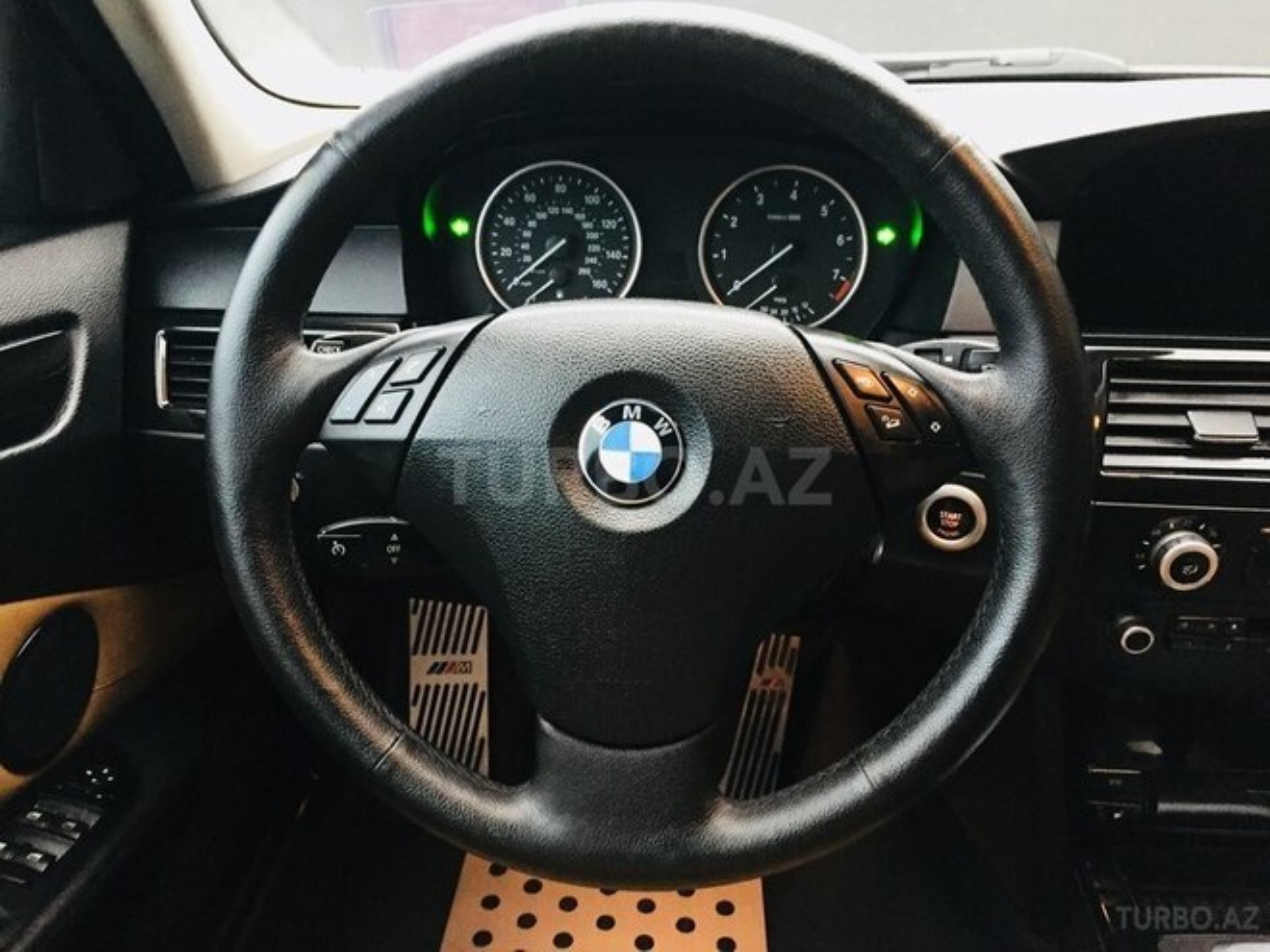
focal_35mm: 29
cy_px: 476
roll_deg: -1.7
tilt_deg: -25.8
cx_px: 635
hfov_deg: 61.7
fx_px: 1064
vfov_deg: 48.2
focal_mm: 4.15
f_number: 2.2
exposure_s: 1/20
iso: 250
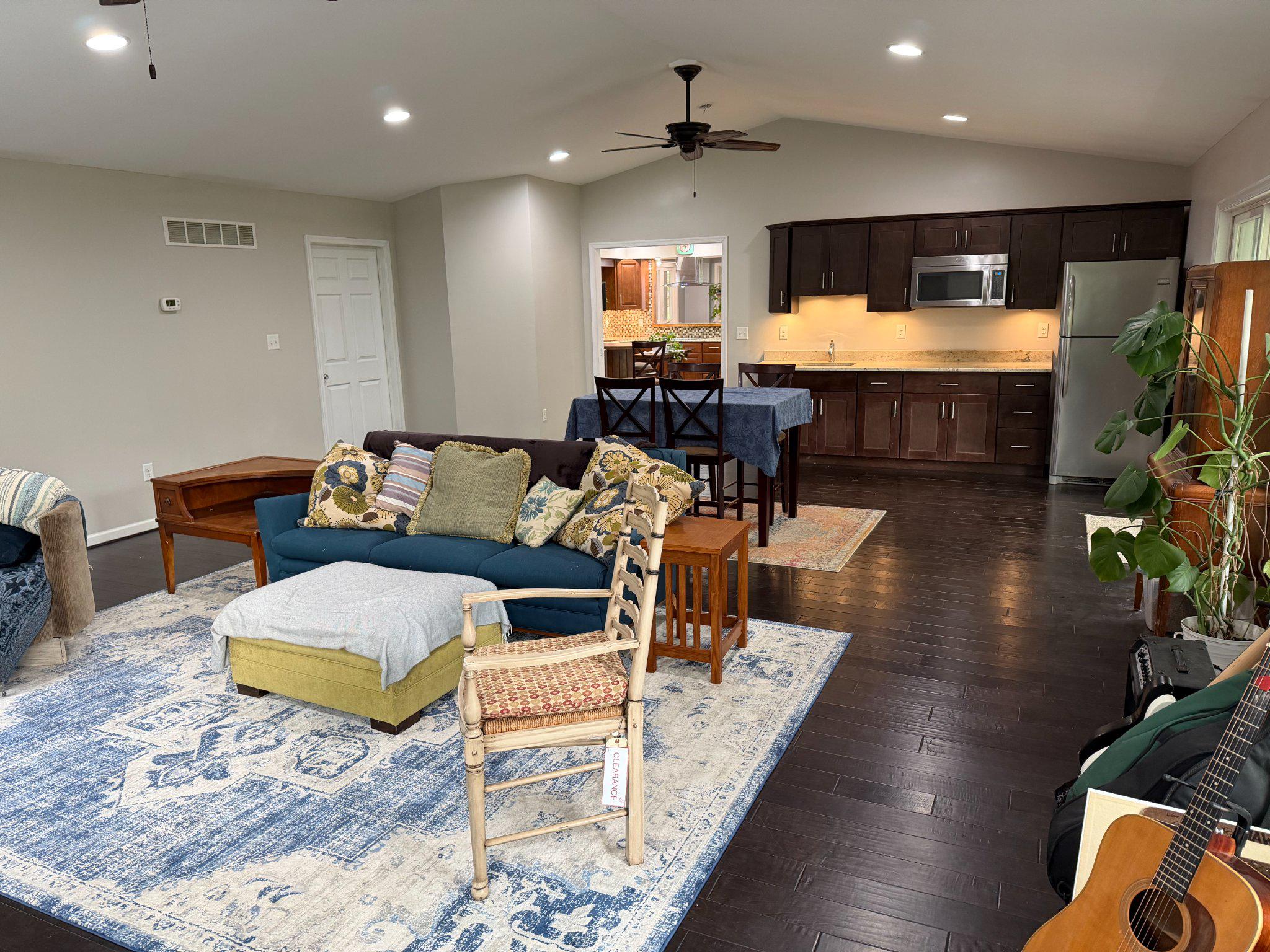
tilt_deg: -12.0
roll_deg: +1.1
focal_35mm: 24
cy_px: 476
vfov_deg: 56.8
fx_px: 881
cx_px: 635
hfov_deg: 71.6
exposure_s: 1/60
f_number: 1.78
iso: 250
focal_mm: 6.76
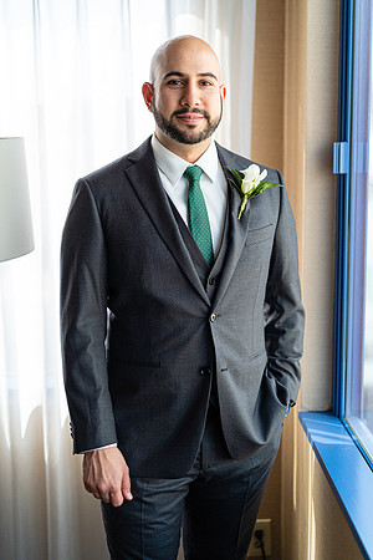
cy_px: 280
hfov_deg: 27.0
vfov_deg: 39.6
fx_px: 777
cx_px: 186
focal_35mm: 50
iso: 400
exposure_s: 1/1250
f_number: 1.4
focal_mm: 50
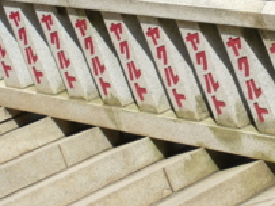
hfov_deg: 12.3
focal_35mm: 160
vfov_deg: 9.2
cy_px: 28
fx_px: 1270
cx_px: 225
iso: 80
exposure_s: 1/640
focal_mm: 14.3
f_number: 4.1
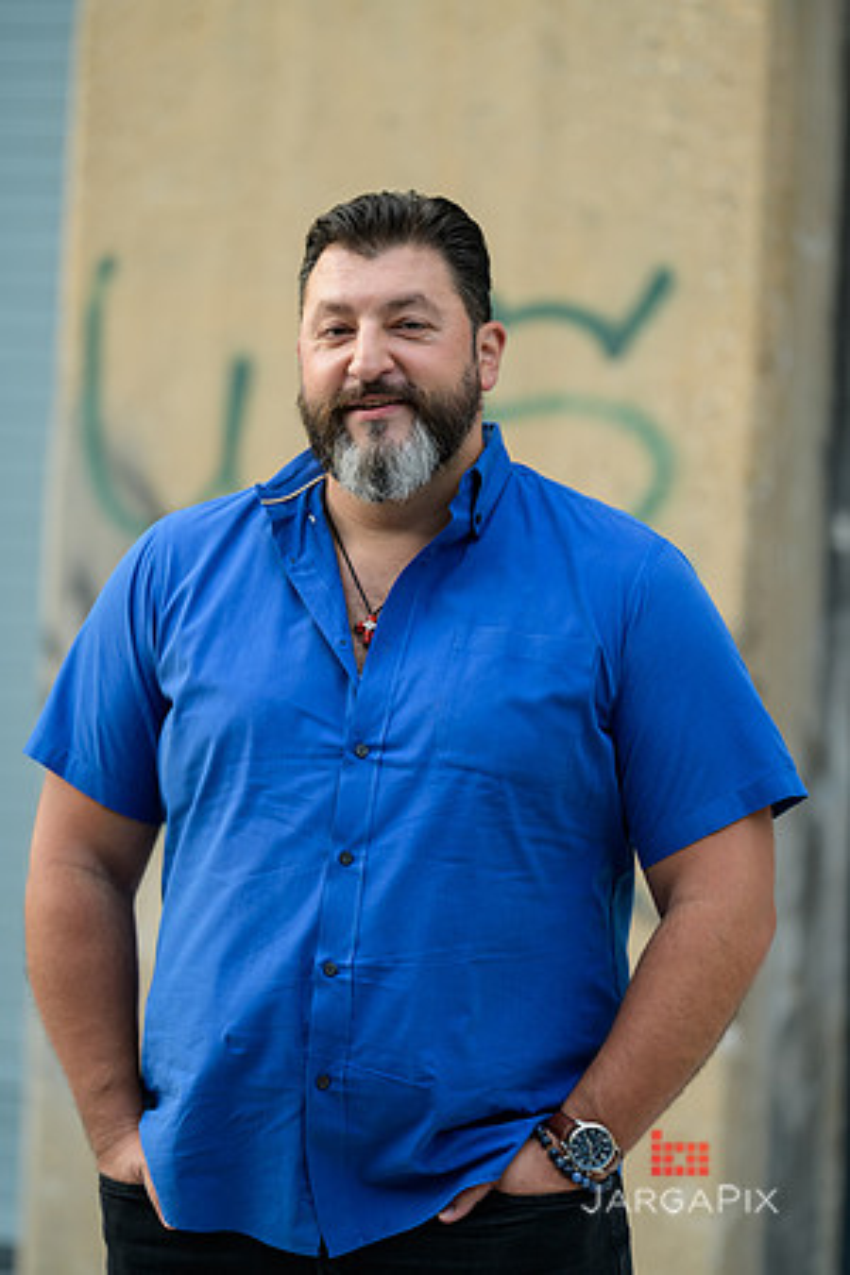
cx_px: 425
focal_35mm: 135
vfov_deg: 15.2
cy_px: 638
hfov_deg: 10.2
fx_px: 4781
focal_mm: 135
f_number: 2
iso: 200
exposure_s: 1/250
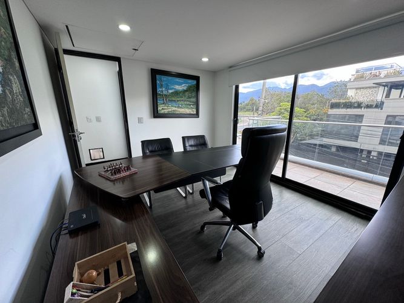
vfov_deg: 85.7
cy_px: 152
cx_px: 202
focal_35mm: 14
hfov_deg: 102.1
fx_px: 163
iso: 100
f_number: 2.2
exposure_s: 1/99
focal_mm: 2.22
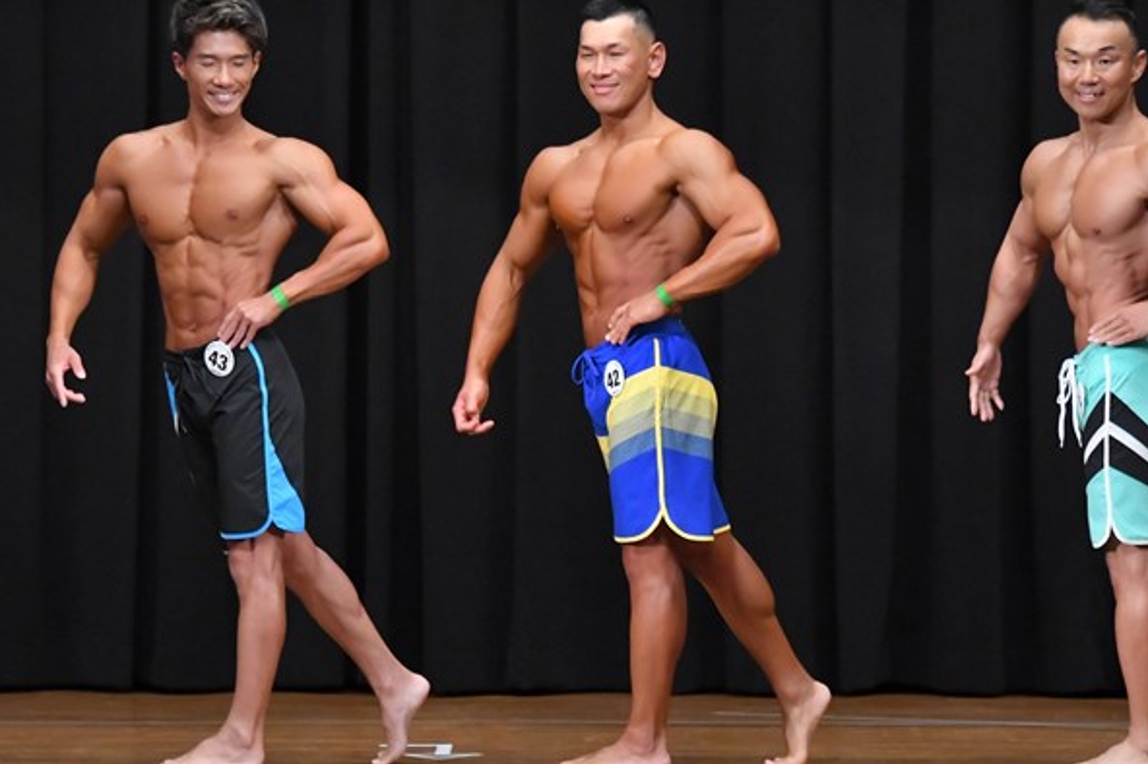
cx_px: 606
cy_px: 366
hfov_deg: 7.3
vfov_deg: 4.8
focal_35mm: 284
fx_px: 9051
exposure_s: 1/400
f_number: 5.6
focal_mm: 145
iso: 8000
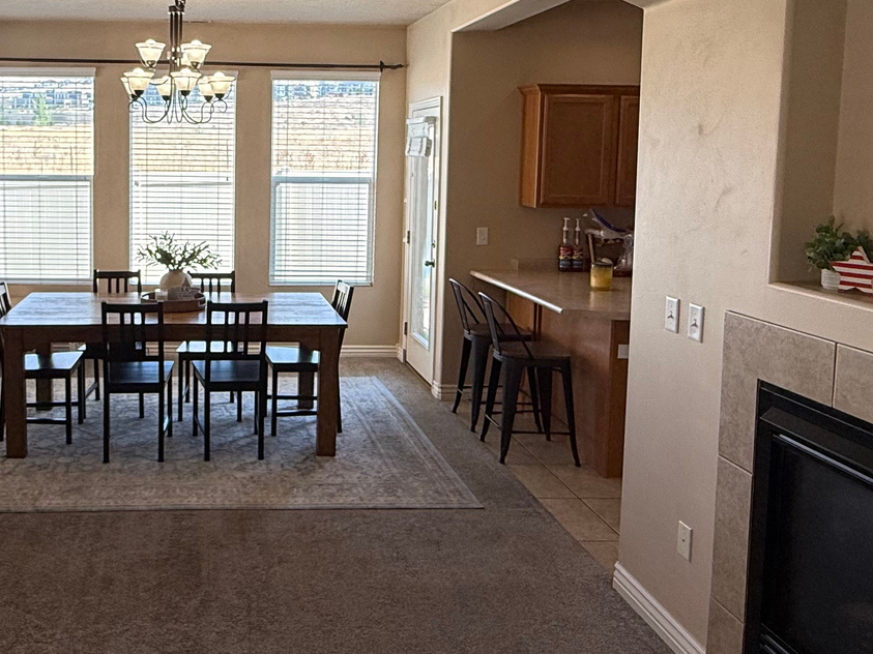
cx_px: 230
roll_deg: -0.5
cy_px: 218
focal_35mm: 34
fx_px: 857
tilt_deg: -4.5
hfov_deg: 51.9
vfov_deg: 41.3
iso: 64
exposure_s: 1/186
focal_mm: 2.22
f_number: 2.2
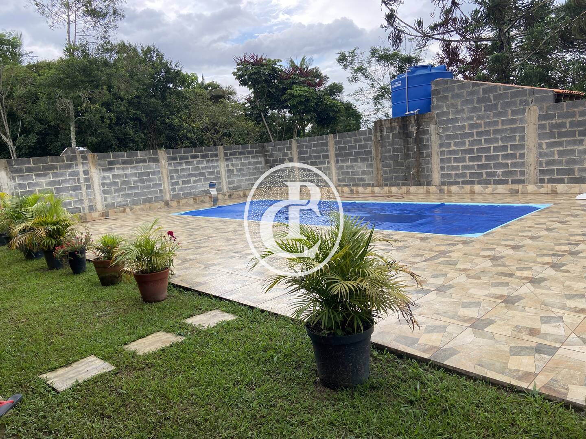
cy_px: 220
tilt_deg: -8.7
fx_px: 440
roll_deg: +5.6
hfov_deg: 67.3
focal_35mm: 26
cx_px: 293
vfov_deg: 53.1
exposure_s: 1/421
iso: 32
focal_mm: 4.25
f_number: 1.8
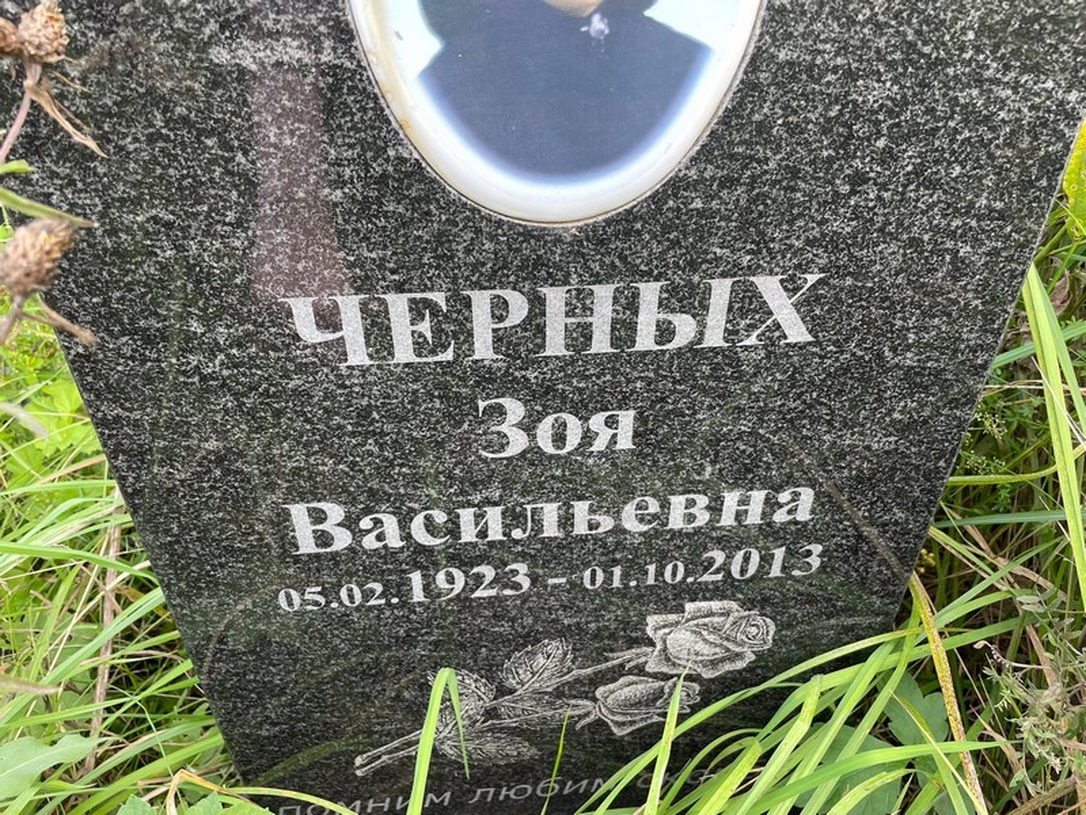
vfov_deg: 53.1
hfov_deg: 67.3
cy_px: 408
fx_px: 816
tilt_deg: -37.4
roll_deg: +1.9
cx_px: 543
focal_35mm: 26
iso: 32
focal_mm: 4.2
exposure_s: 1/127
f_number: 1.6
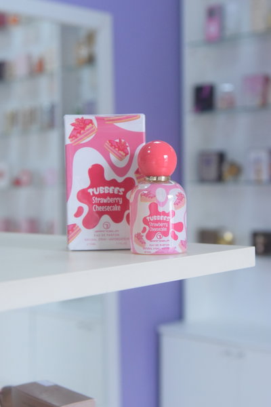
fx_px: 711
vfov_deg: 31.9
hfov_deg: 21.6
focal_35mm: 63
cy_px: 204
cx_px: 136
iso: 3200
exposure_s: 1/400
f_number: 4.5
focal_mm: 42
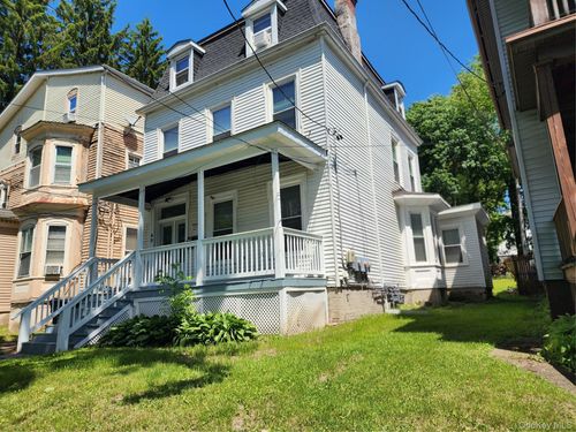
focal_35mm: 23
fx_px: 383
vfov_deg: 58.9
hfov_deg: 73.9
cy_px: 216
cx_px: 288
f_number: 1.8
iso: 12
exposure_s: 1/944
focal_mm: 6.4
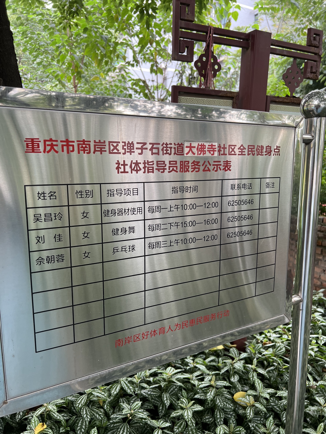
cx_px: 163
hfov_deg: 53.1
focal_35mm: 26
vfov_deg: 67.3
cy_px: 217
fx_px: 326
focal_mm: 5.7
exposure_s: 1/121
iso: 80
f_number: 1.5
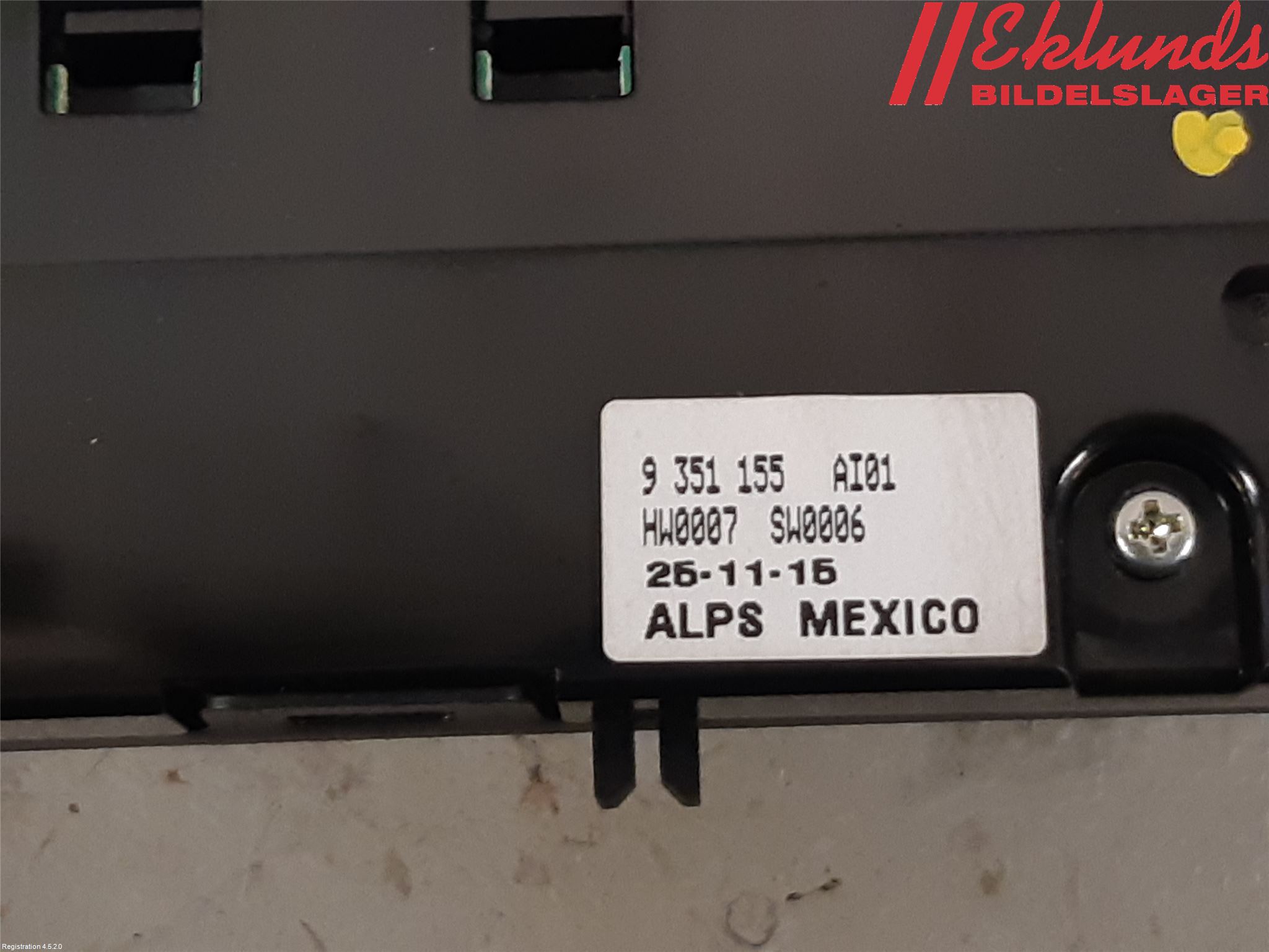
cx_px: 634
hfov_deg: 67.3
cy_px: 476
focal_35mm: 26
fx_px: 953
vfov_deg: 53.1
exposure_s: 1/50
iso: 200
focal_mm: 3.93
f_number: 1.7
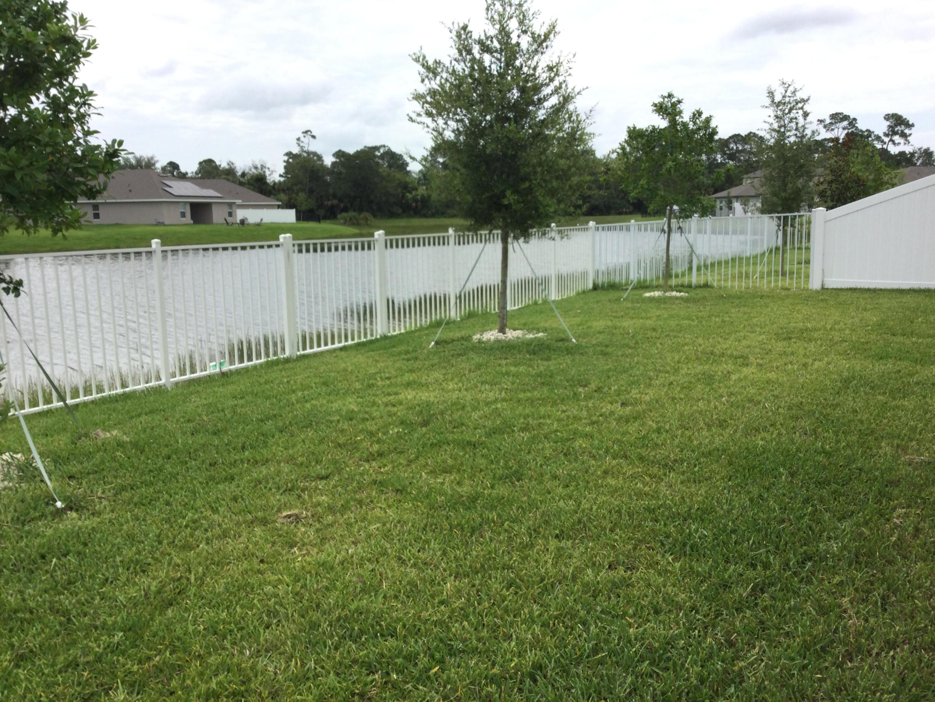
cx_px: 468
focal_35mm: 31
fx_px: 837
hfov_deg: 58.4
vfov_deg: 45.4
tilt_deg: -9.0
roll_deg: -1.0
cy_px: 351
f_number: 2.4
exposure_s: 1/806
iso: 25
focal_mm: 3.3
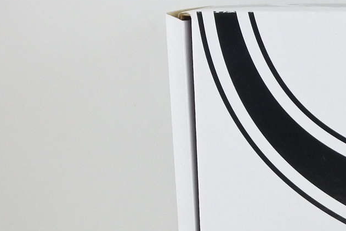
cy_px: 298
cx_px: 379
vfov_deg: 11.9
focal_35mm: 112
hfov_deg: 17.6
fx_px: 1077
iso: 560
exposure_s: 1/125
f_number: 4.2
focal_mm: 14.7
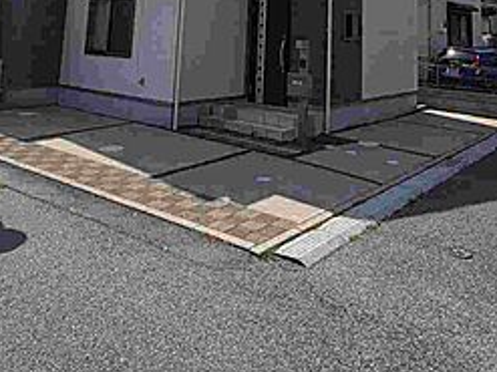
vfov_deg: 35.6
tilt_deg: +9.7
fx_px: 488
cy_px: -38
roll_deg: -1.6
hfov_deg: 53.8
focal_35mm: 34
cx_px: 278
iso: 20
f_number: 2.2
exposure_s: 1/1431
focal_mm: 2.22
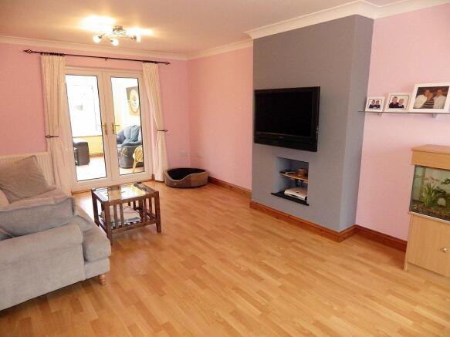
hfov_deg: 76.4
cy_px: 168
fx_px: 286
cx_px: 225
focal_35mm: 22
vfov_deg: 61.1
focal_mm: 4
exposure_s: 1/45
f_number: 3.1
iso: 400
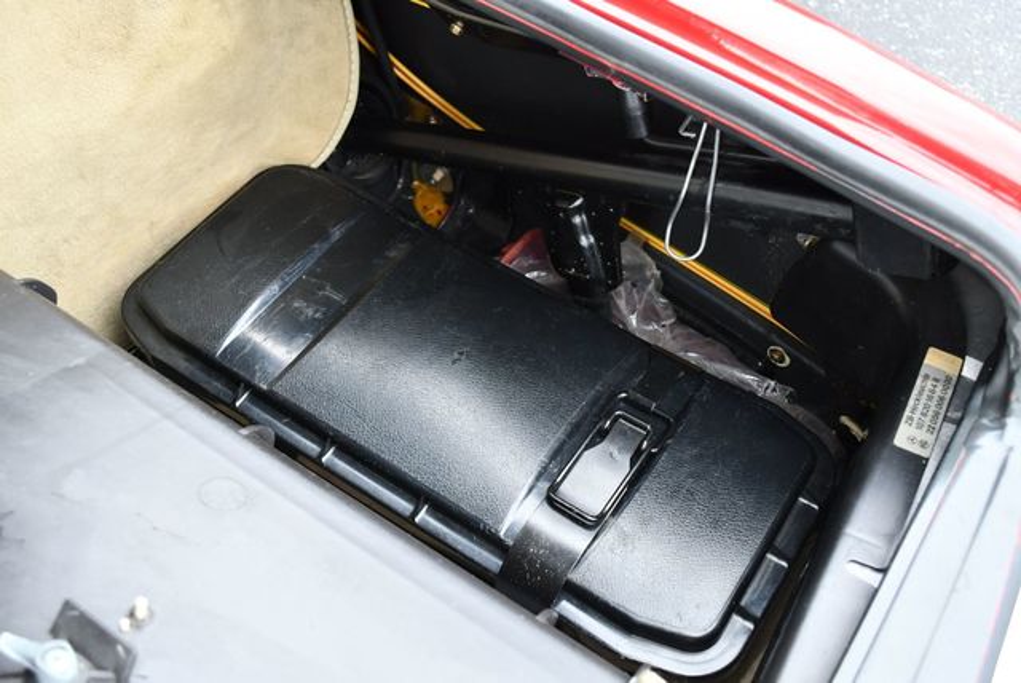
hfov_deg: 53.1
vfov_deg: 36.9
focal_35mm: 36
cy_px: 342
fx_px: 1022
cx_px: 510
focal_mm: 18
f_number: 3.5
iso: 640
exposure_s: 1/250
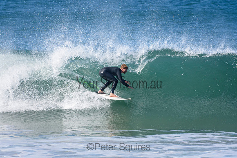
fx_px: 4939
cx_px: 118
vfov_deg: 1.8
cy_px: 79
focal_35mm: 750
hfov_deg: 2.7
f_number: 5.6
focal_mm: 500
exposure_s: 1/4000
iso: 800
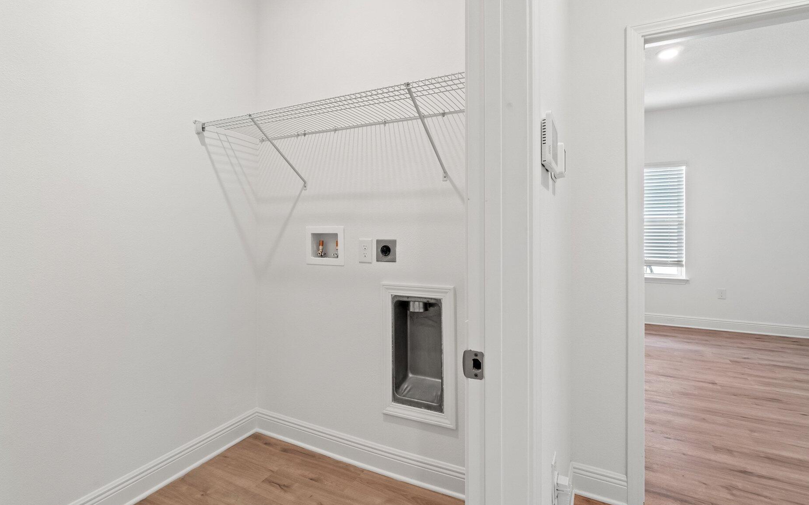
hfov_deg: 94.4
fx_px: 375
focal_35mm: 17
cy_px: 228
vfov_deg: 67.8
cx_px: 399
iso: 800
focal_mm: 10
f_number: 8
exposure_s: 1/1.67
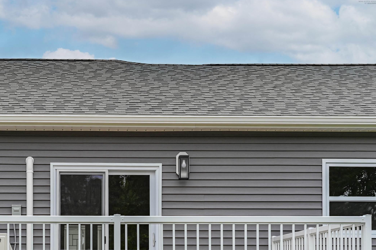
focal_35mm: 74
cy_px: 171
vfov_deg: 18.3
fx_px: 772
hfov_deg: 27.1
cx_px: 109
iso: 100
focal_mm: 50
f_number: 6.3
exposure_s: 1/320
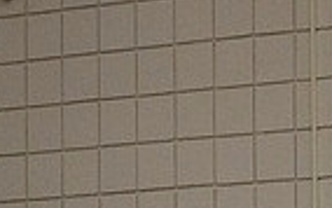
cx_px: 236
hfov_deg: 7.2
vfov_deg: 4.4
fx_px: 2644
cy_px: 434
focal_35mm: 292
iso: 10000
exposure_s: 1/500
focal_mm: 70
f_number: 4
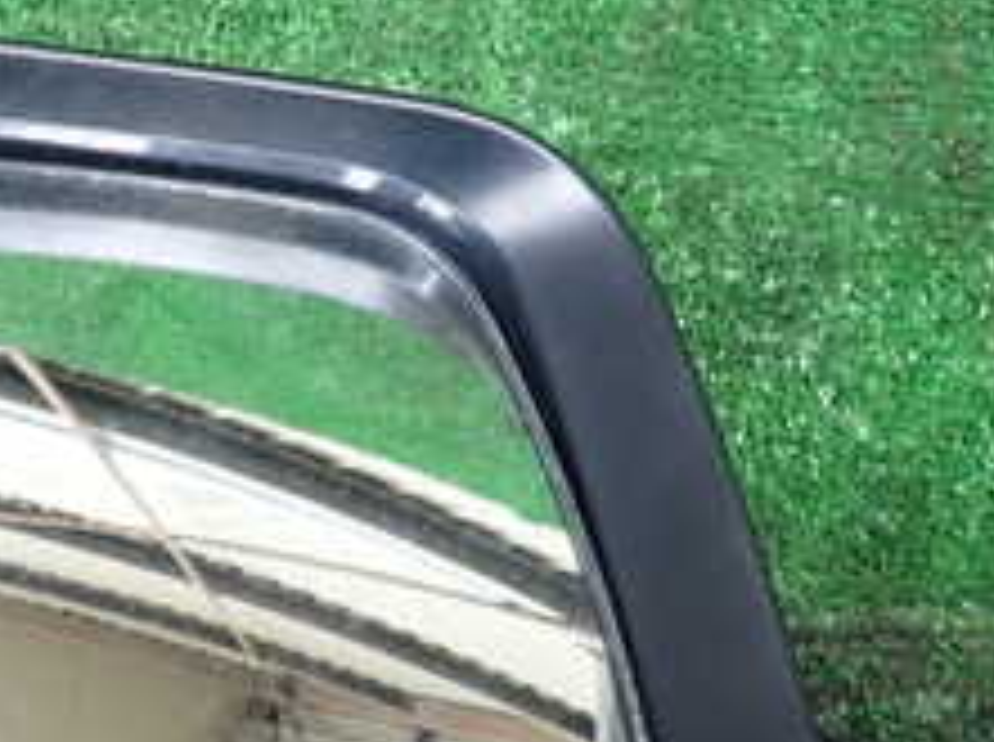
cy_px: 360
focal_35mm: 68
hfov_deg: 25.0
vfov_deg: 21.6
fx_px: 1949
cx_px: -279
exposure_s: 1/60
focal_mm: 4.5
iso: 125
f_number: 2
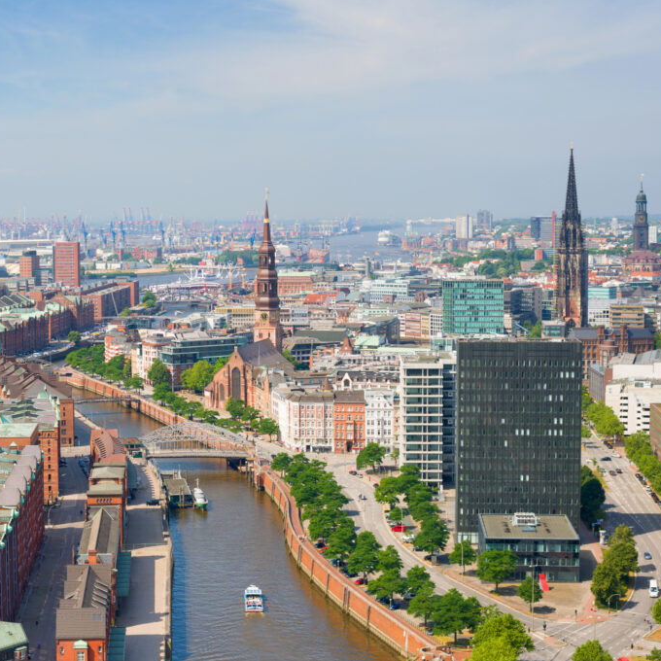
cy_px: 330
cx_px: 224
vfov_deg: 26.9
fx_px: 1383
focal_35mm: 64
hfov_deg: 26.7
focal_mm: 50
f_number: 5.6
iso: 100
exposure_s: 1/200
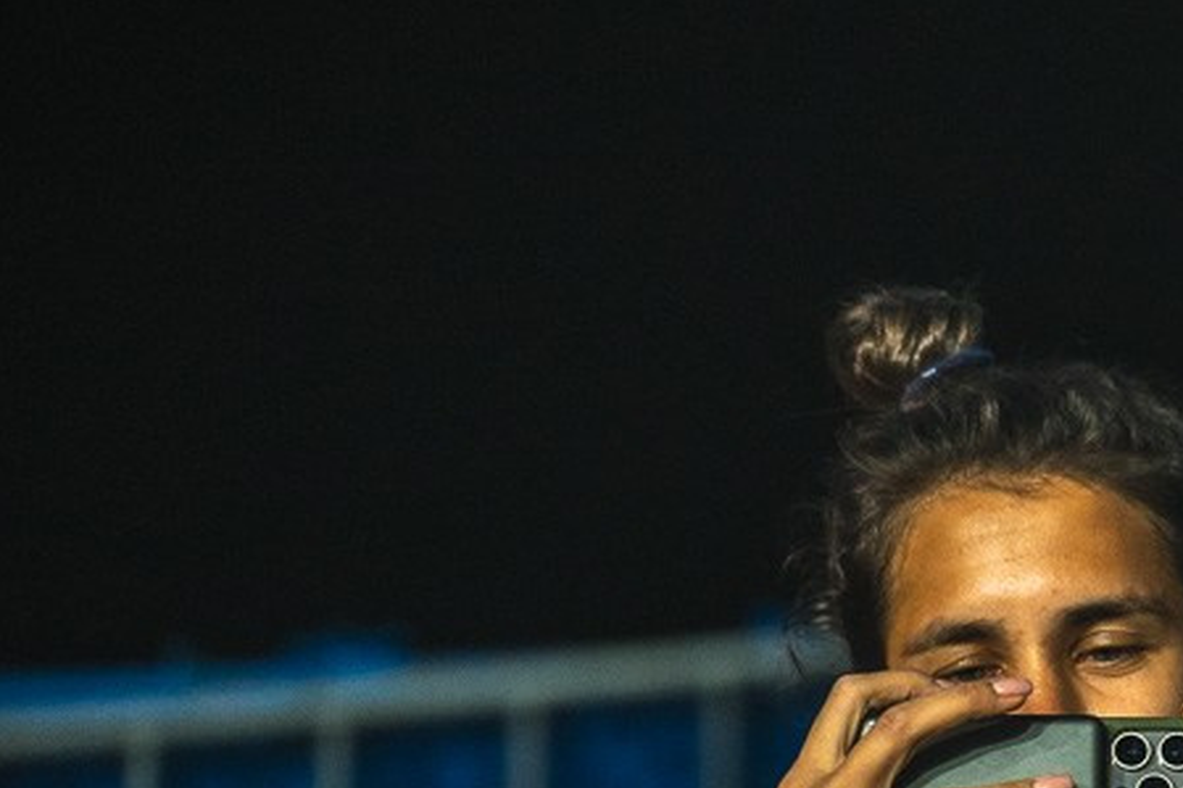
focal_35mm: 570
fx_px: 18723
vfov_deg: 2.4
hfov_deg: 3.6
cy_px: 816
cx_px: 1570
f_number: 3.5
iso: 1250
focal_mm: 200
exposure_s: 1/320
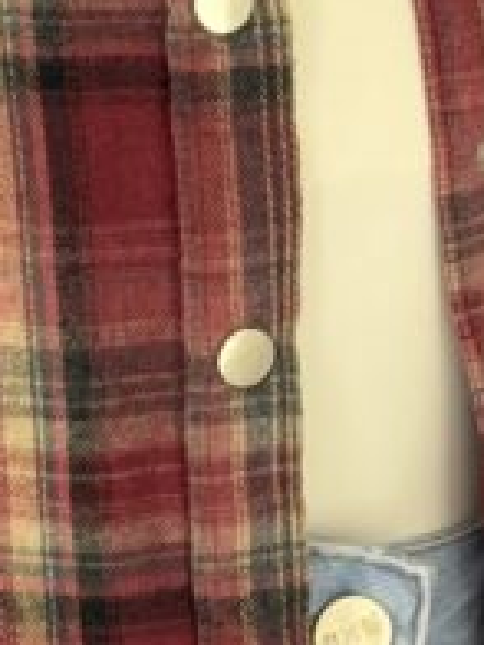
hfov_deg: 7.0
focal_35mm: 212
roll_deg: -1.0
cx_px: 142
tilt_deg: -19.1
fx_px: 3952
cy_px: 183
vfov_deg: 9.3
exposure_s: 1/60
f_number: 1.78
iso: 125
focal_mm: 6.76
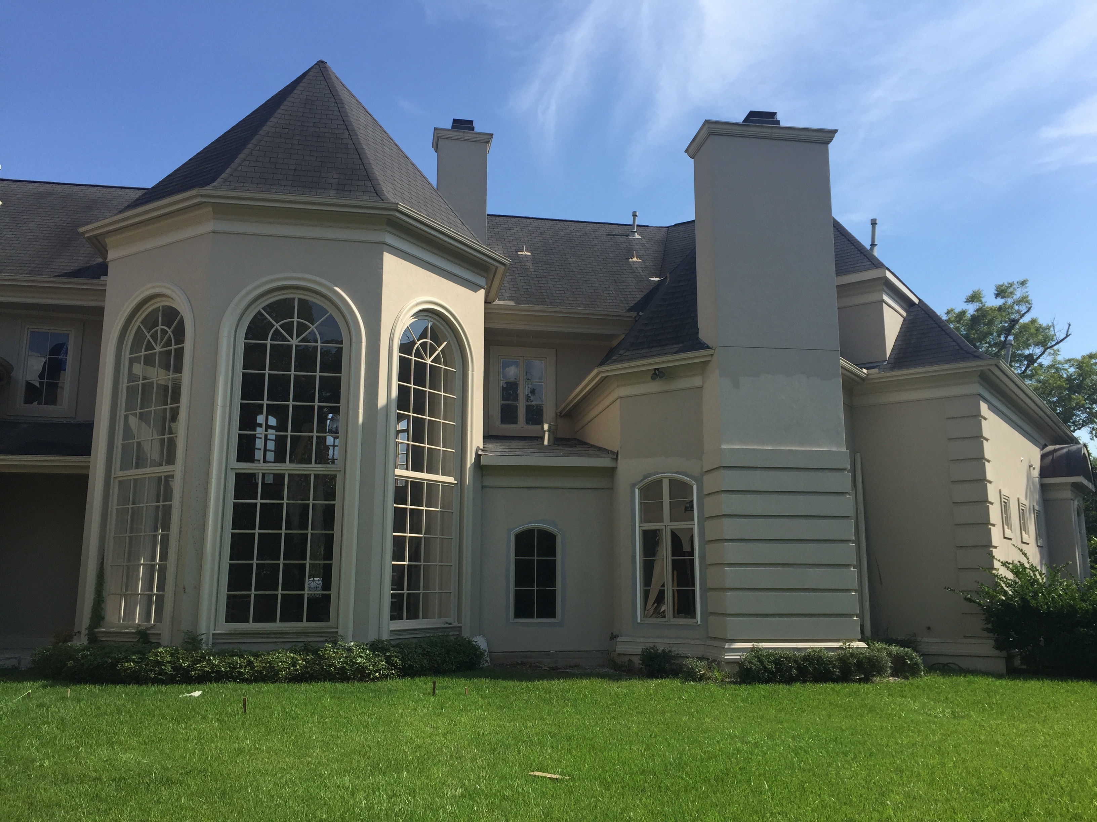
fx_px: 919
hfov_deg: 61.7
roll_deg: +0.1
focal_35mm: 29
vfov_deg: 48.2
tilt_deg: +10.6
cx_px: 548
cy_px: 411
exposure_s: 1/1647
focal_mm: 4.15
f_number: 2.2
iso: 32
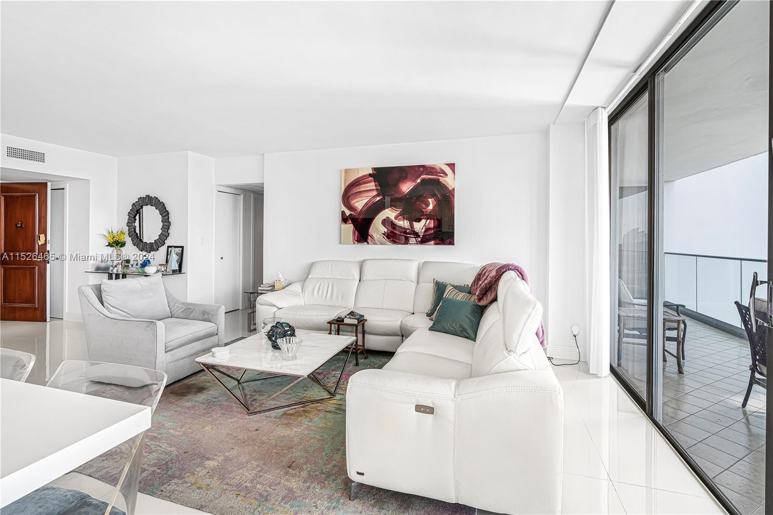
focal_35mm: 16
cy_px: 258
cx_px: 386
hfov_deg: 96.7
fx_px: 343
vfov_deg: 73.7
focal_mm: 16
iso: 1000
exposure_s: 1/25
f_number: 9
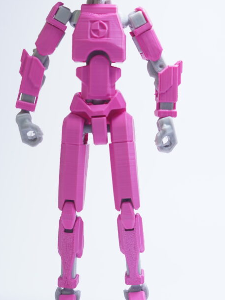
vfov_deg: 24.0
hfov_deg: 18.2
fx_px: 702
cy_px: 108
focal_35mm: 81
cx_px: 101
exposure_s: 1/160
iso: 500
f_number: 3.5
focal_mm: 50
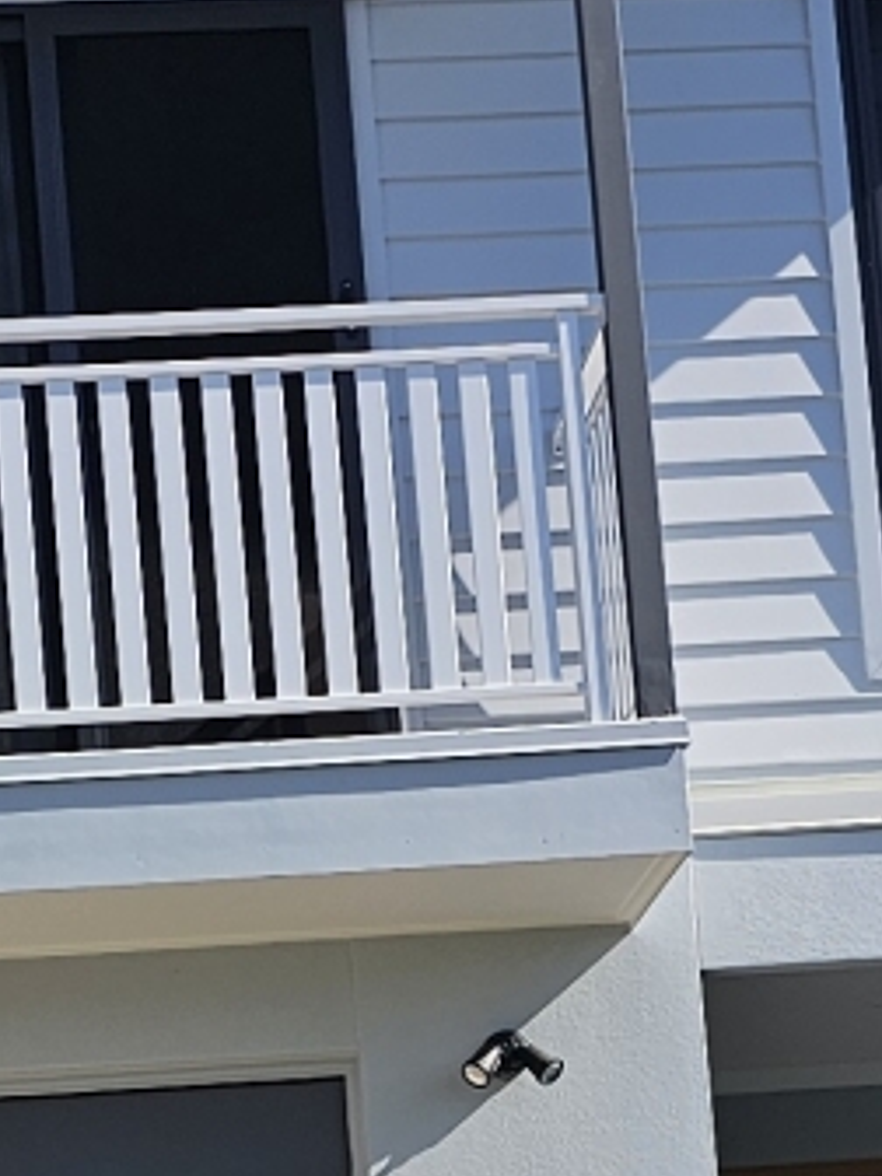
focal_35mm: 146
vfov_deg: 13.3
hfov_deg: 10.2
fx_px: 4960
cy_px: 1206
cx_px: 420
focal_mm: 6.3
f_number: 1.7
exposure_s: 1/843
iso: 10
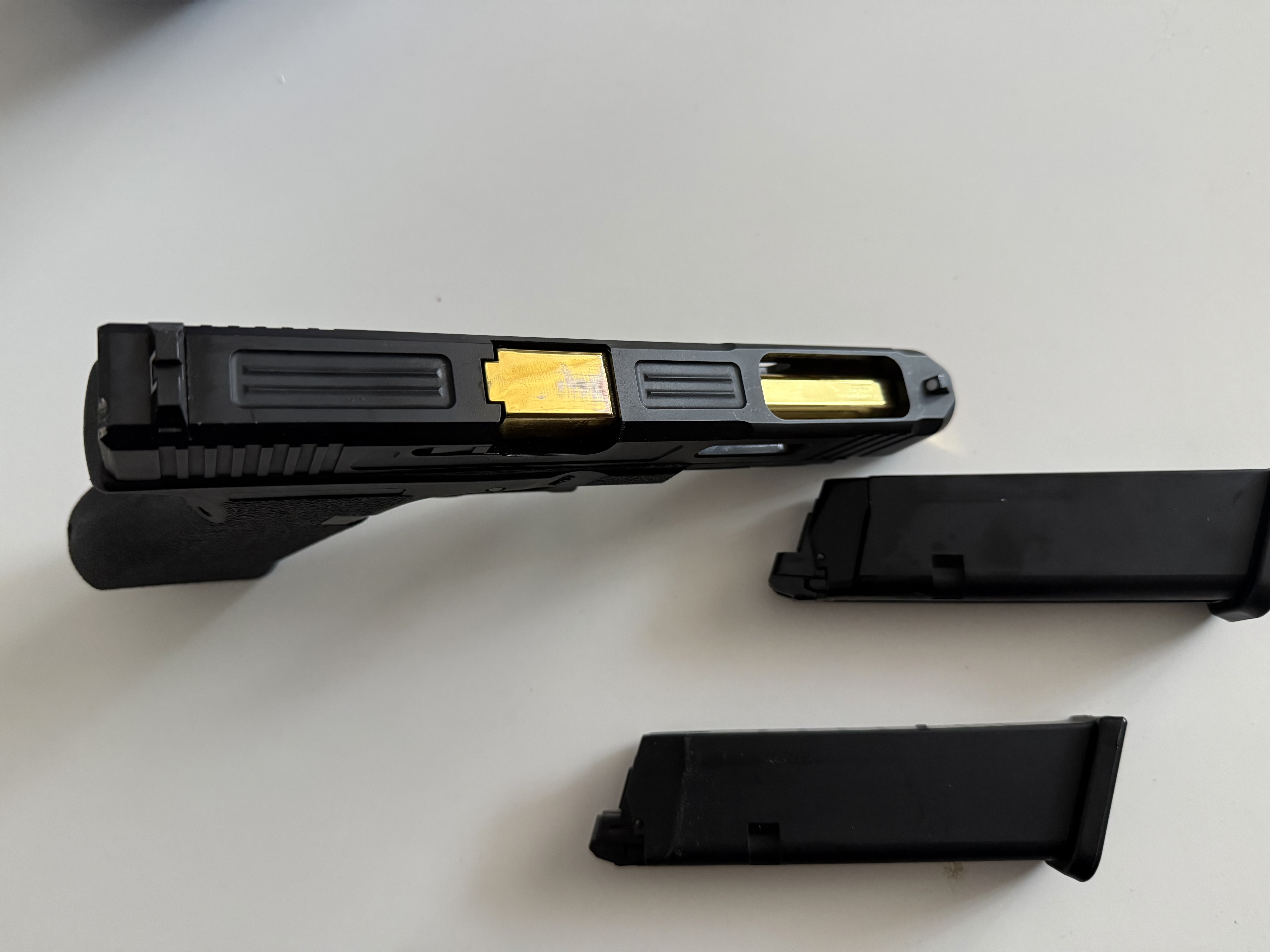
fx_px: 881
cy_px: 476
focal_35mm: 24
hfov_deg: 71.6
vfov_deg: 56.8
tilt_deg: -75.9
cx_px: 635
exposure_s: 1/60
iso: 500
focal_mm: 6.76
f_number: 1.78
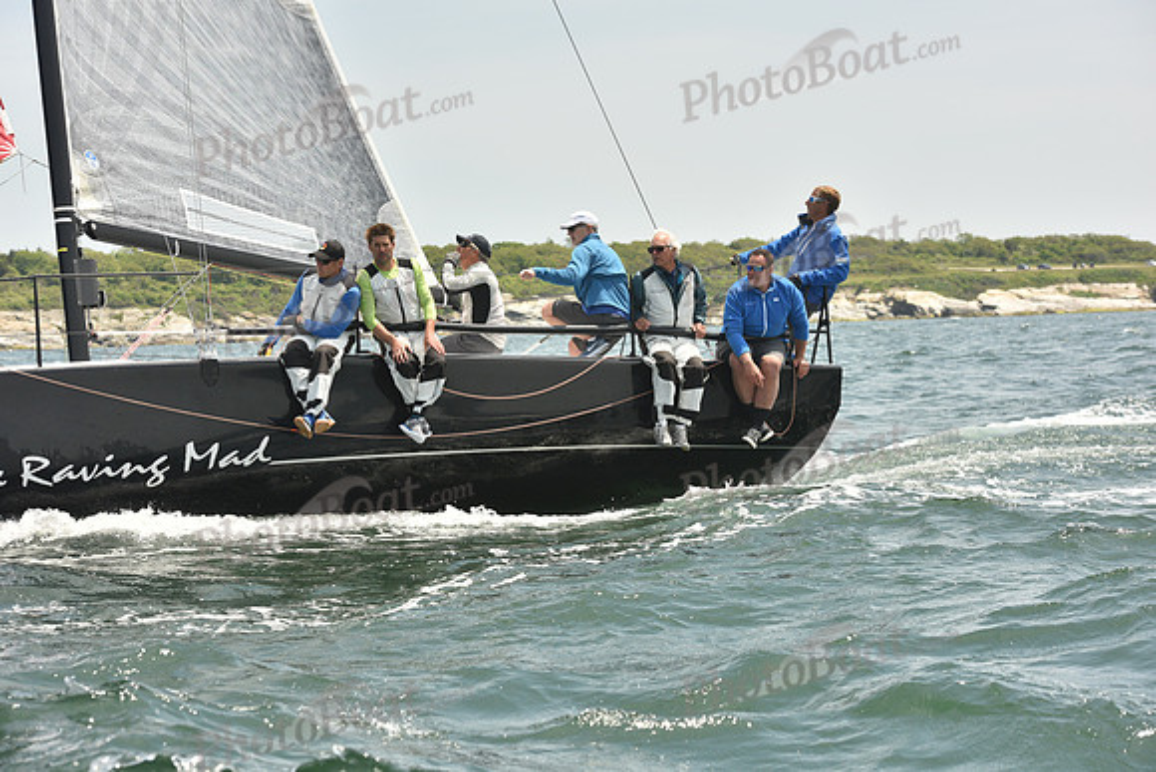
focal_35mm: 95
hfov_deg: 21.5
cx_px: 578
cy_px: 386
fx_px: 3051
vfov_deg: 14.4
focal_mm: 95
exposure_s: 1/1600
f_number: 7.1
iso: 400
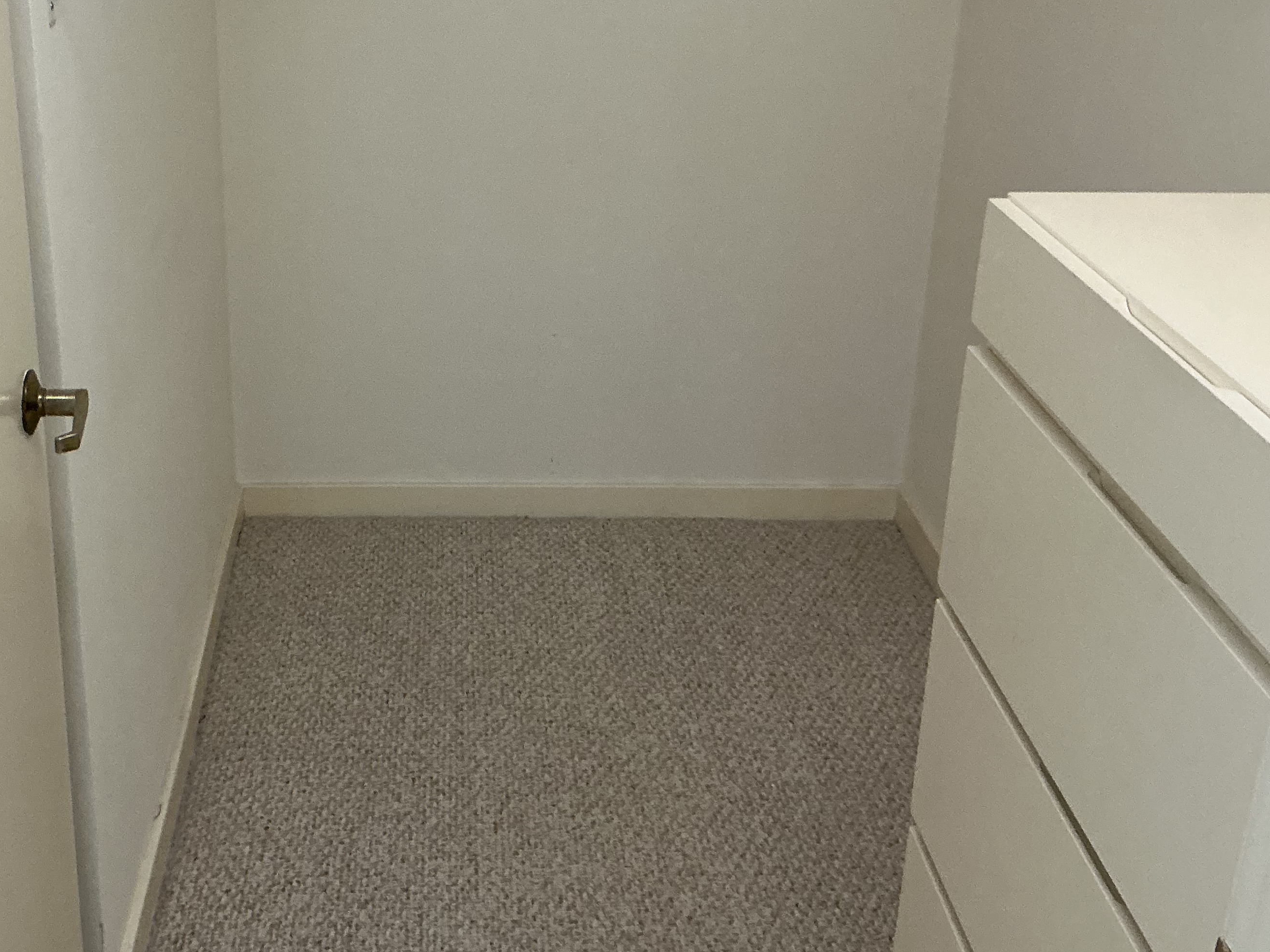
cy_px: 310
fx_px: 1578
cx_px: 445
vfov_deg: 33.3
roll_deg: -1.5
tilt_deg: -19.5
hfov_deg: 43.4
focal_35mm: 43
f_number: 1.8
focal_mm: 3
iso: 160
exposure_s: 1/60
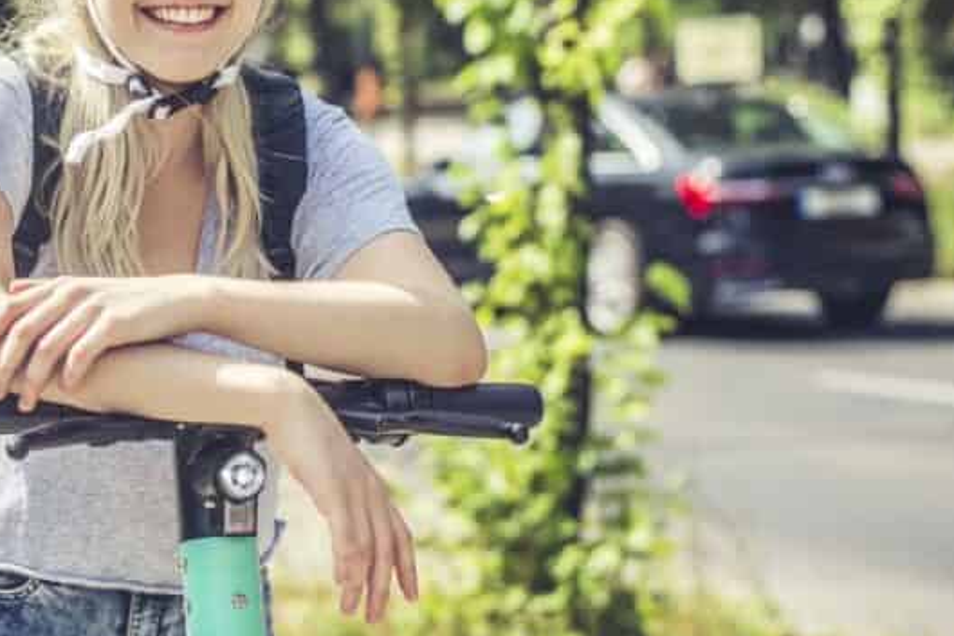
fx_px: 2677
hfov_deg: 19.9
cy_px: 113
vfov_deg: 13.5
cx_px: 155
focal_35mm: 101
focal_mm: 50
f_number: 2.8
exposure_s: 1/800
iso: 100
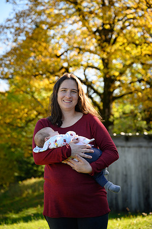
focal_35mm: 70
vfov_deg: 28.9
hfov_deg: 19.4
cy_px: 114
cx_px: 76
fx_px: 444
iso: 125
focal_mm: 70
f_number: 4
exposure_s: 1/250
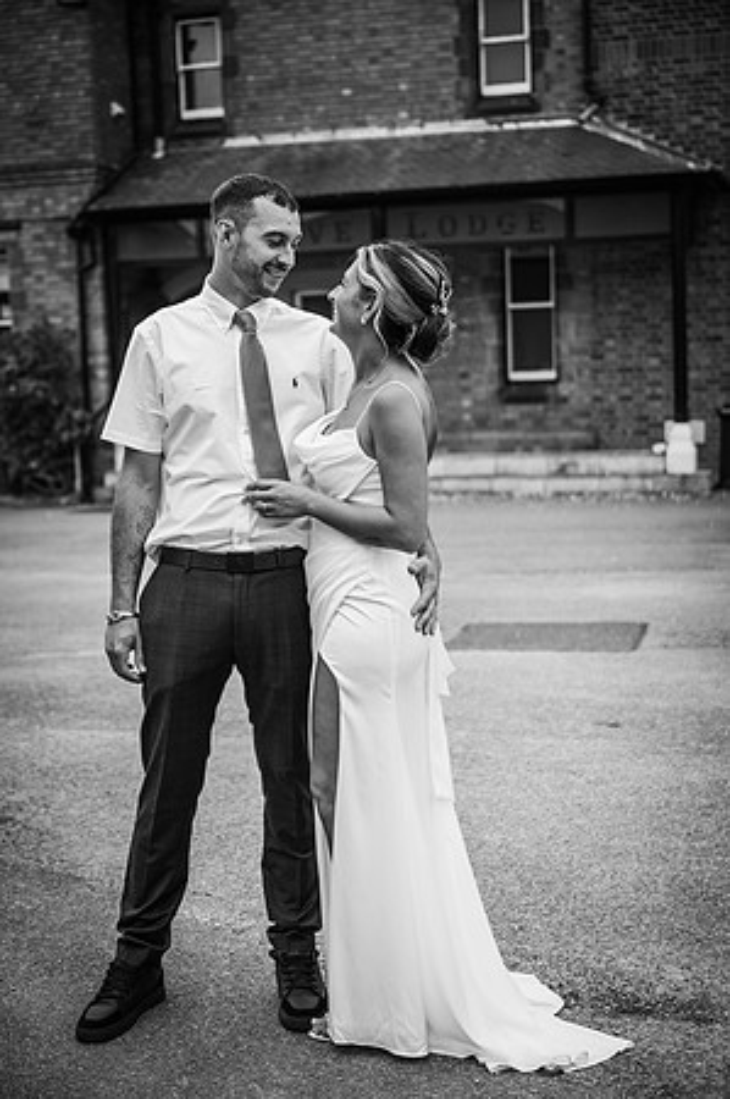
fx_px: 1585
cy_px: 550
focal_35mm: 52
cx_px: 365
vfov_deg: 38.2
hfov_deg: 25.9
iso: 100
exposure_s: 1/500
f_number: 2.8
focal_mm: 52
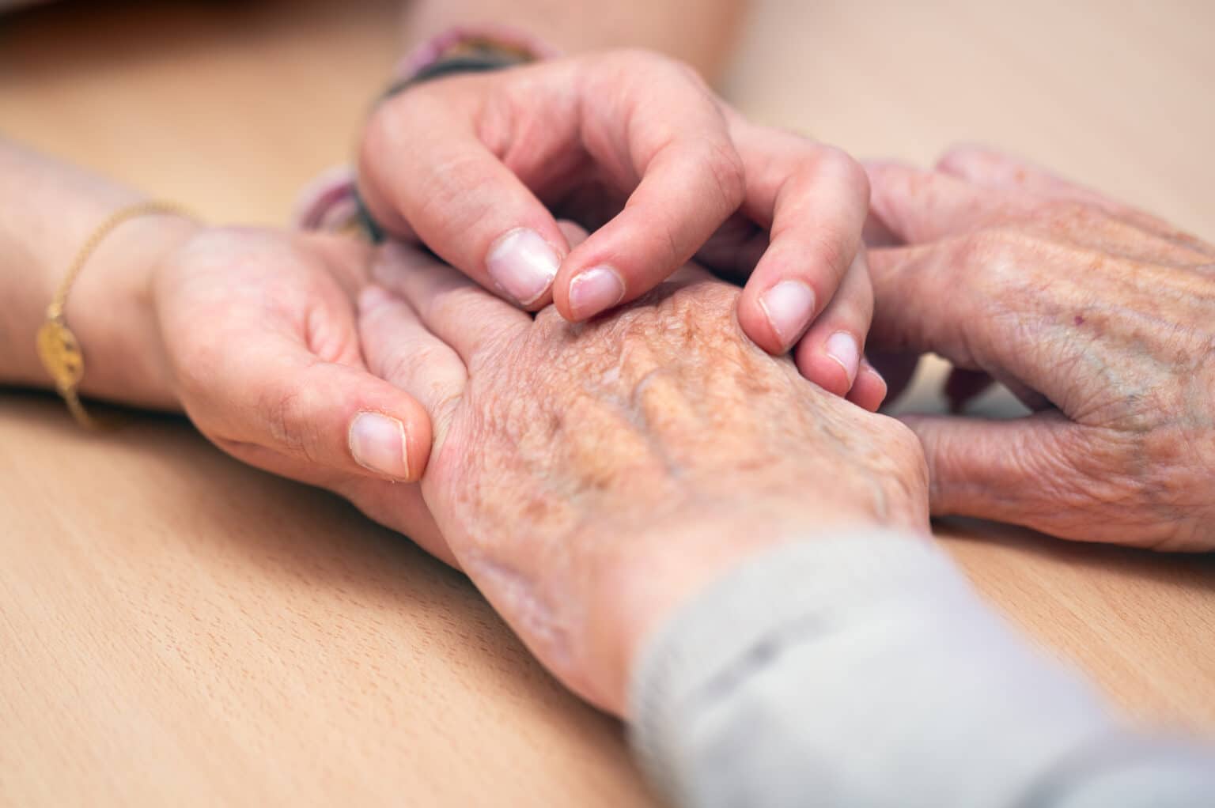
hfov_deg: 13.7
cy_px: 404
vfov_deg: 9.1
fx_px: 5059
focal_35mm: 150
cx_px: 608
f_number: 4
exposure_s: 1/200
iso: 160
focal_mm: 150
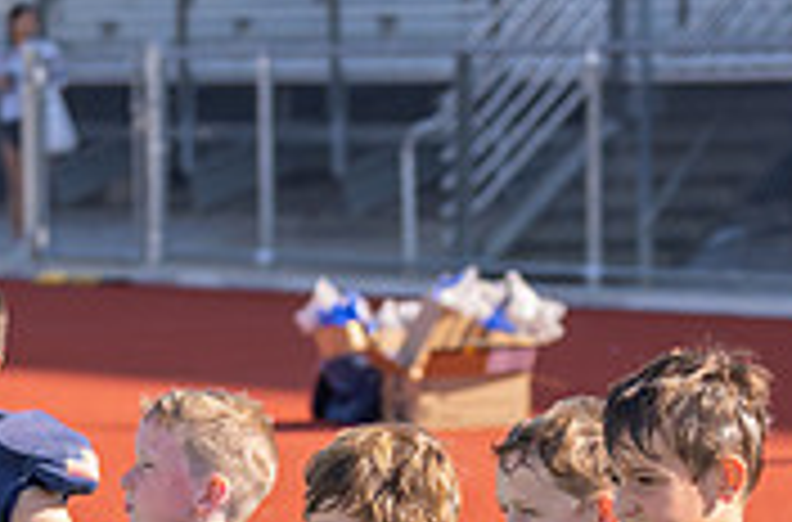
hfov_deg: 8.4
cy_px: 875
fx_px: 5393
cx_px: 426
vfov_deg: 5.5
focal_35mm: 246
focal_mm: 70
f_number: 2.8
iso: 100
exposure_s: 1/640
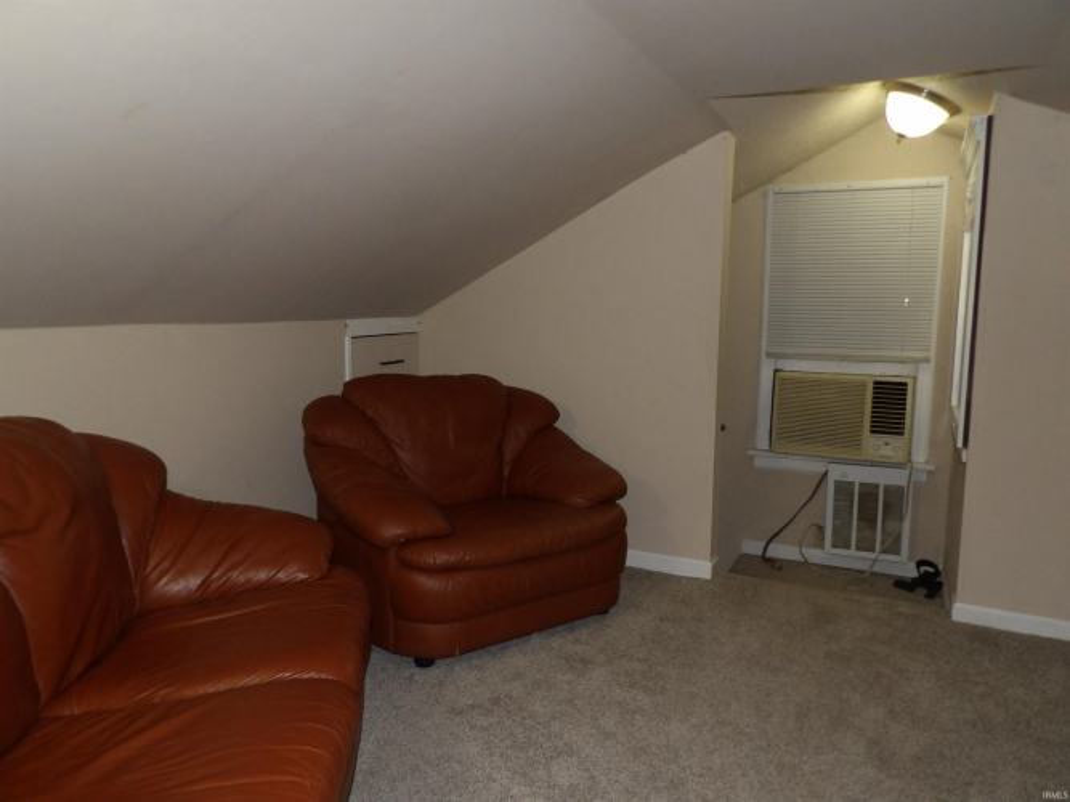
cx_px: 535
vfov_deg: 56.8
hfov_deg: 71.6
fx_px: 742
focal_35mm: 24
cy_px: 401
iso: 200
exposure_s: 1/33
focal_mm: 4.3
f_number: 3.2
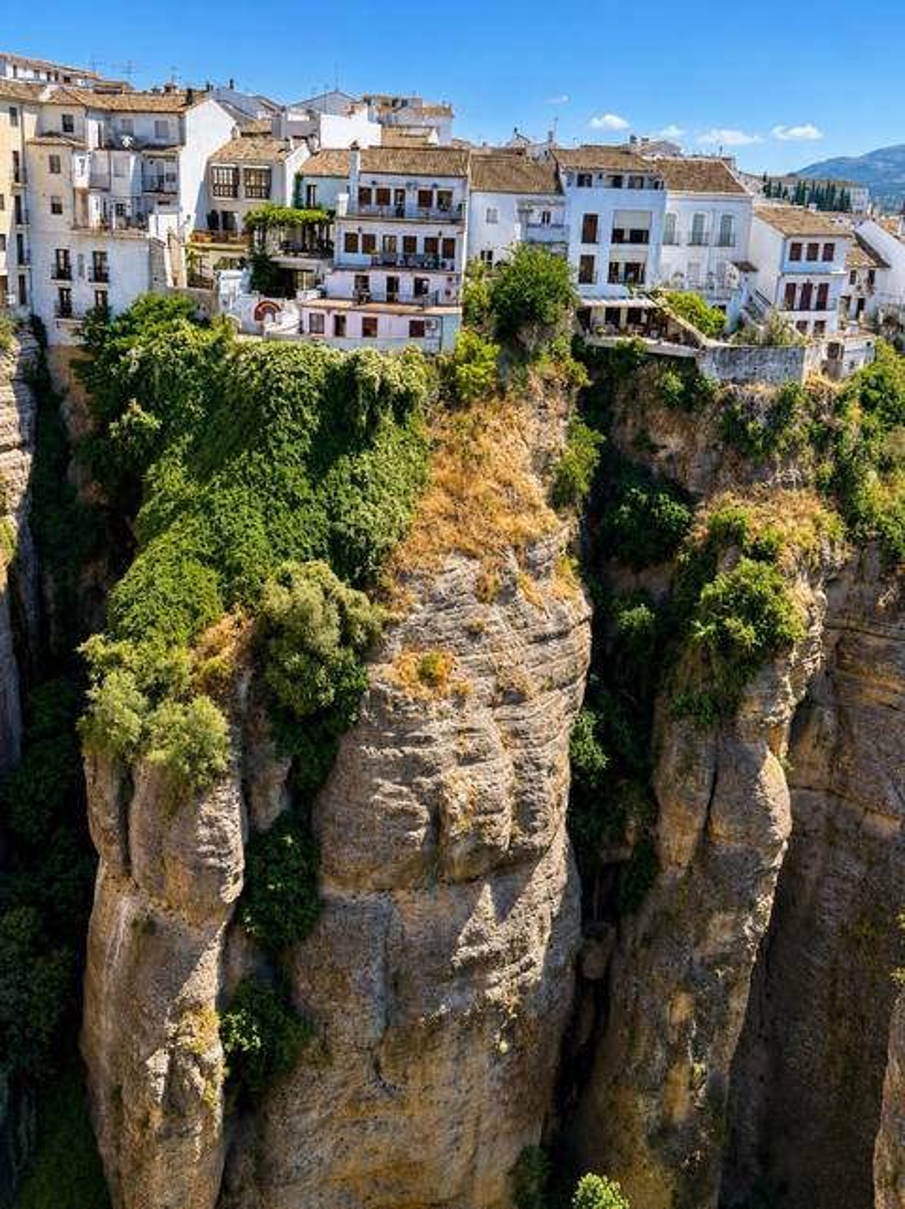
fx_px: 1221
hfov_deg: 40.7
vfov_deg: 52.7
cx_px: 452
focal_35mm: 35
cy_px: 604
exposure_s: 1/2049
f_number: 1.8
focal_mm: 6.76
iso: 80
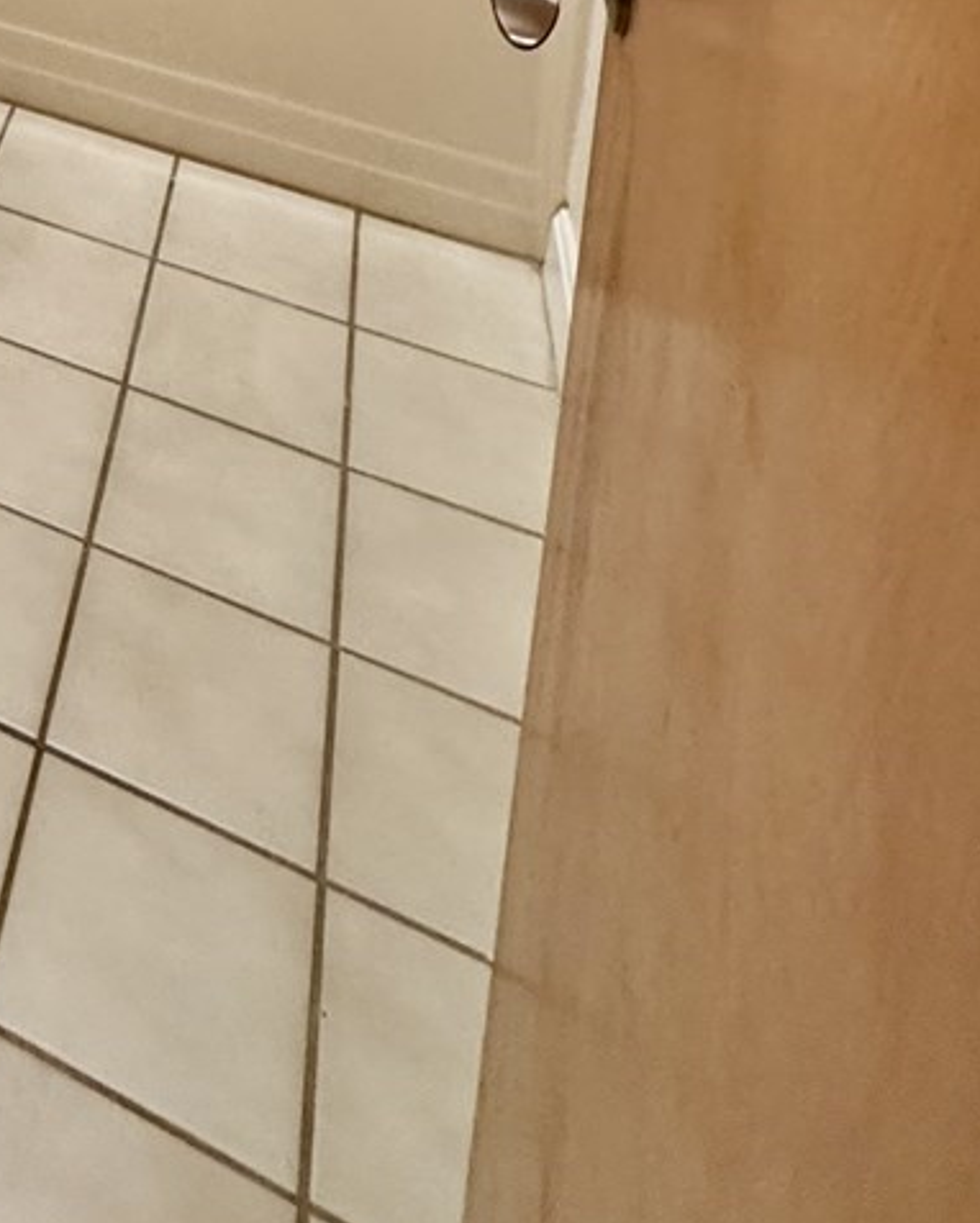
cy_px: -641
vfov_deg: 27.6
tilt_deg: -8.3
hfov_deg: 26.7
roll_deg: -0.5
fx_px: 1594
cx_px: -405
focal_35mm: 44
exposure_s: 1/120
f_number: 2.2
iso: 250
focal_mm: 2.22
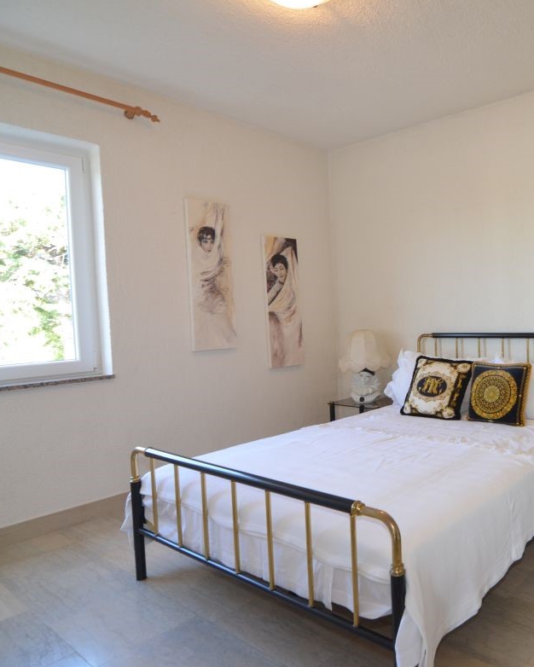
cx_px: 475
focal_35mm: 24
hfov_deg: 52.6
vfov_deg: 70.9
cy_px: 336
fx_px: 468
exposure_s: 1/60
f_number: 4
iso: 450
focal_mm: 11
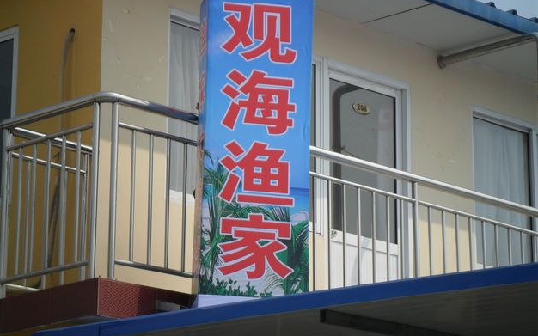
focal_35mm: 144
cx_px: 269
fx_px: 2111
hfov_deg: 14.5
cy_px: 142
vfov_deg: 9.1
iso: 100
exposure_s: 1/500
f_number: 5.9
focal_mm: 24.5
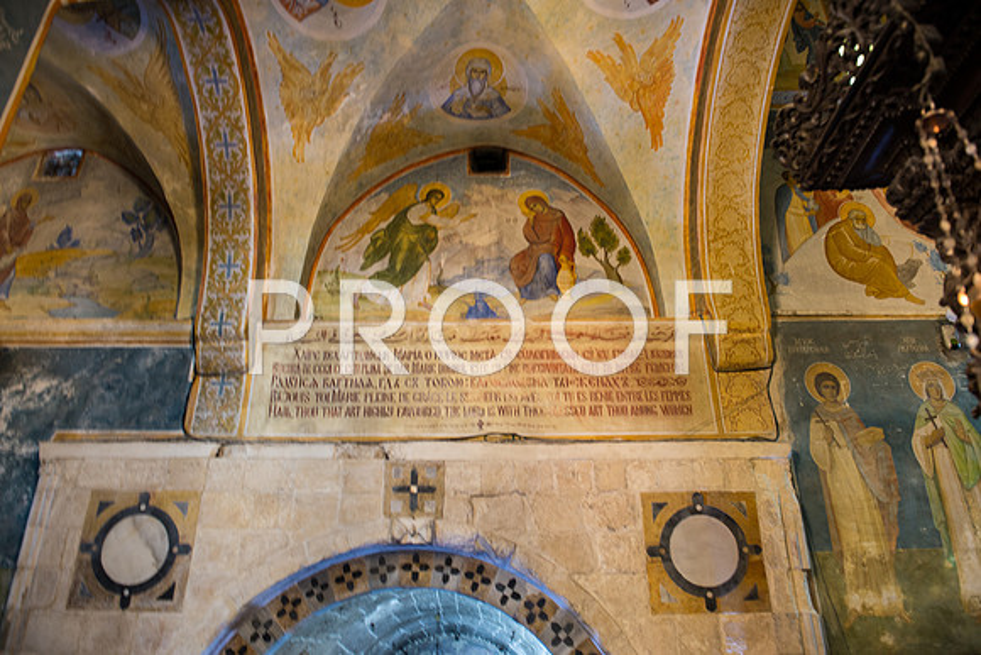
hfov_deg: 73.7
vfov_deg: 53.2
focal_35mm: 24
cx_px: 490
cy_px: 328
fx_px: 654
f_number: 2.8
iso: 800
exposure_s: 1/15
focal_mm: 24
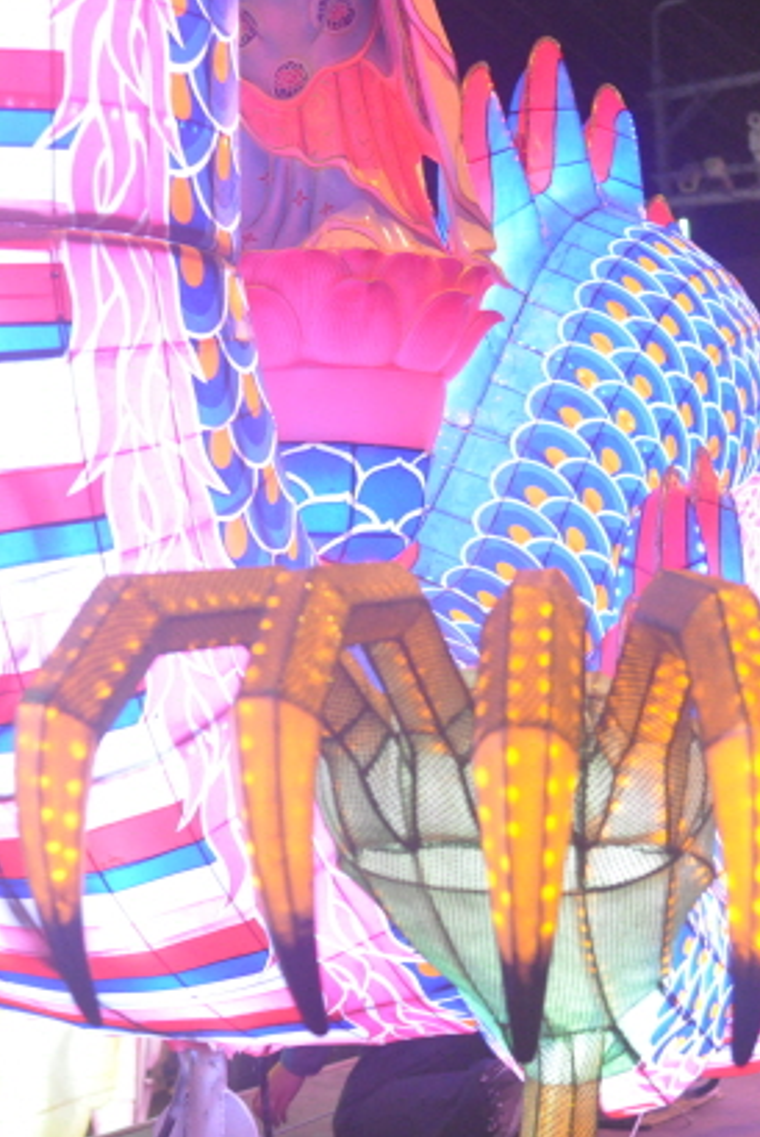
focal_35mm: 82
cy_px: 556
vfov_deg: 24.8
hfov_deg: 16.7
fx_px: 2585
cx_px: 352
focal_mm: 35
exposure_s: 1/250
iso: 3200
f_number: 3.2
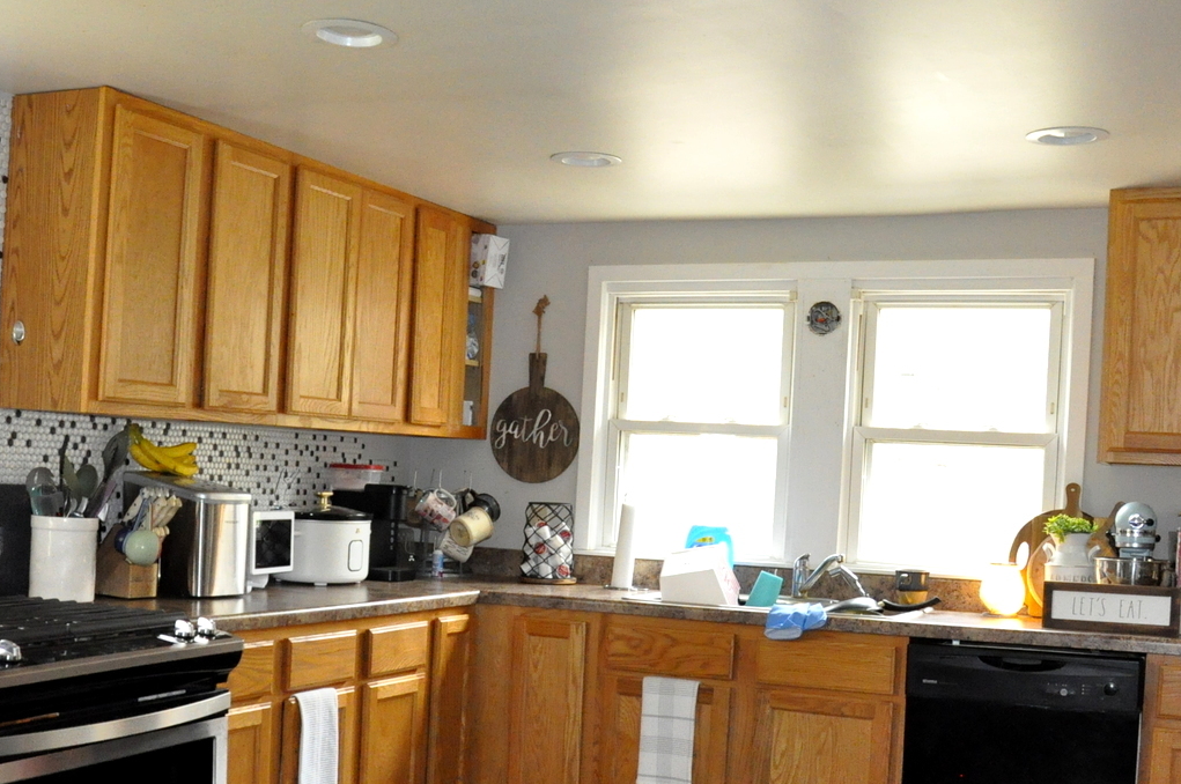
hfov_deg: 45.3
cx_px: 501
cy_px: 509
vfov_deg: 30.9
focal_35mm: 43
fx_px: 1409
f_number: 6.3
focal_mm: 18
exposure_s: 1/100
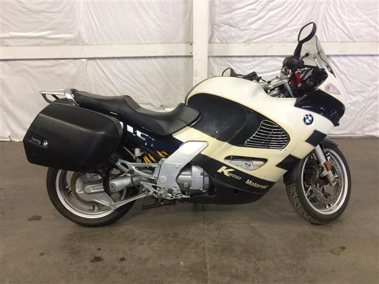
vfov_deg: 48.2
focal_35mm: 29
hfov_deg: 61.7
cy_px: 142
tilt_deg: -20.7
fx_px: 318
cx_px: 190
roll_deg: +1.3
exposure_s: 1/30
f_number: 2.2
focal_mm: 4.15
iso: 64
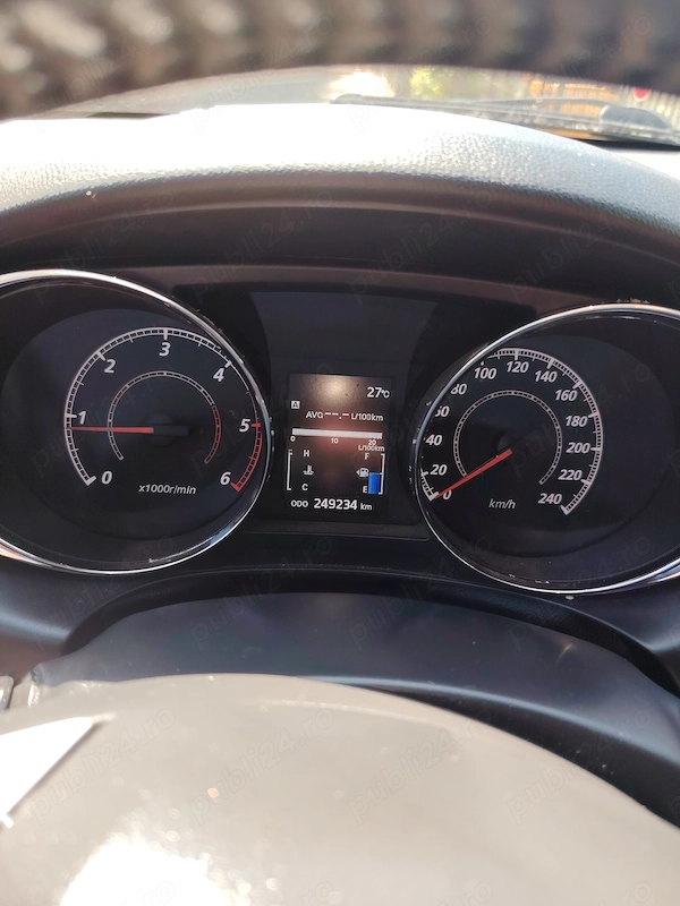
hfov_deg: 56.8
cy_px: 453
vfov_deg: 71.6
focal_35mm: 24
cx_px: 340
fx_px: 629
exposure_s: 1/100
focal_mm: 5.25
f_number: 1.75
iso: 159
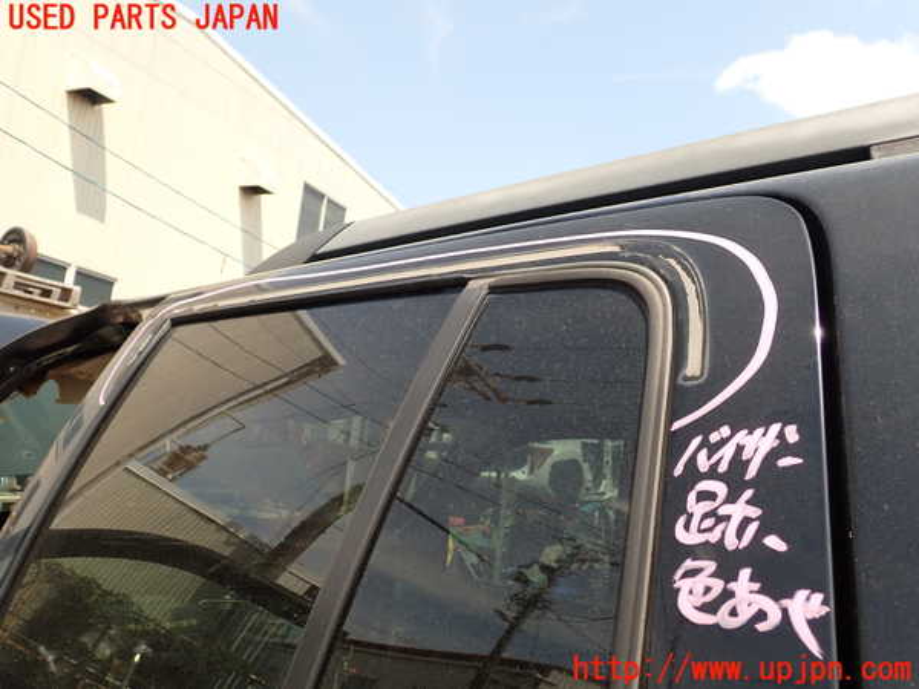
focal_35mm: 30
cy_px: 344
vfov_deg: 46.8
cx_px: 460
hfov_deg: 60.0
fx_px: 796
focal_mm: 5.4
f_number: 3.2
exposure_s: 1/500
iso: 100
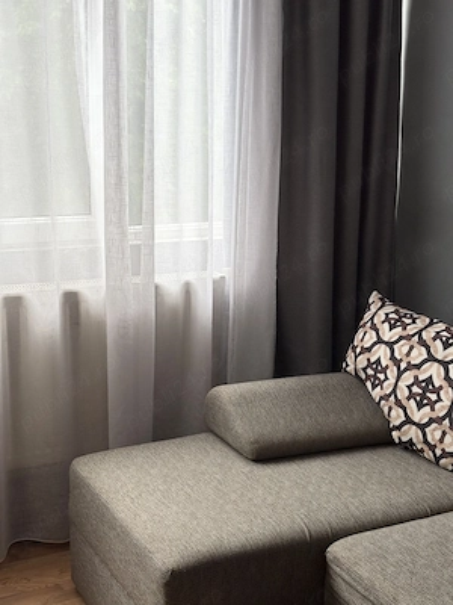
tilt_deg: -12.5
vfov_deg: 36.8
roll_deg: -1.2
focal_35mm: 52
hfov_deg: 28.0
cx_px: 226
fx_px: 907
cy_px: 302
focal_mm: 5.96
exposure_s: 1/60
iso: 50
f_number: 1.6
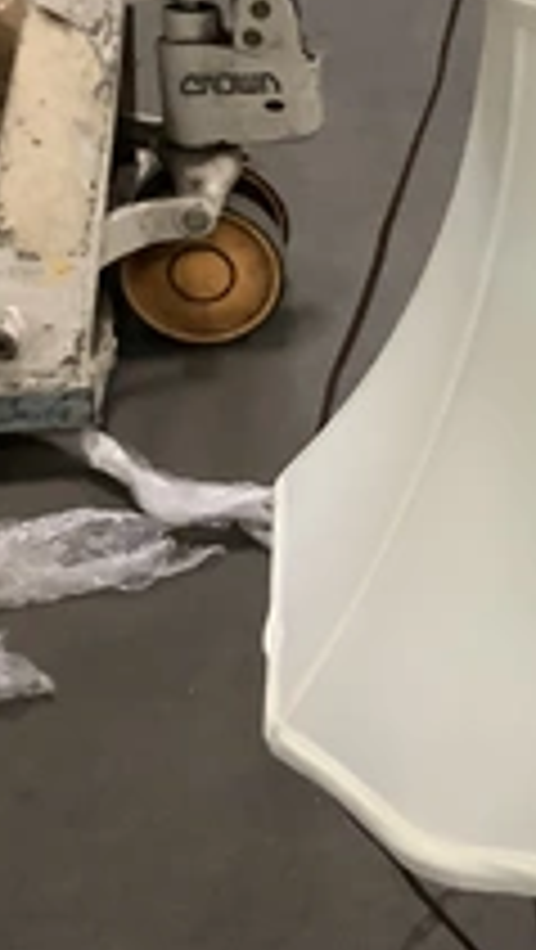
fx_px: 1614
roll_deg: -0.5
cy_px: 351
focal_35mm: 64
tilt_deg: -28.7
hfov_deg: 17.3
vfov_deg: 32.6
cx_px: 766
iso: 320
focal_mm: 3.3
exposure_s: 1/60
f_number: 2.4
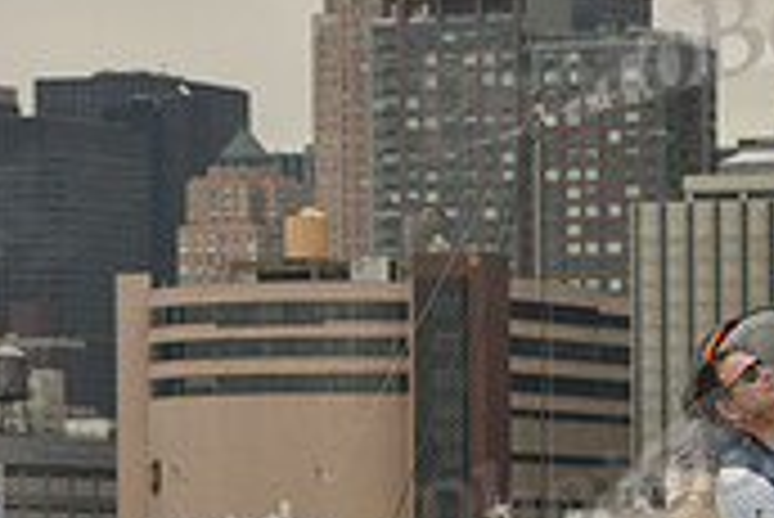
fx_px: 7101
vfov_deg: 4.2
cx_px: 1282
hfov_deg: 6.1
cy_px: 628
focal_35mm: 330
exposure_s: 1/1250
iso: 320
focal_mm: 98
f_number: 6.3
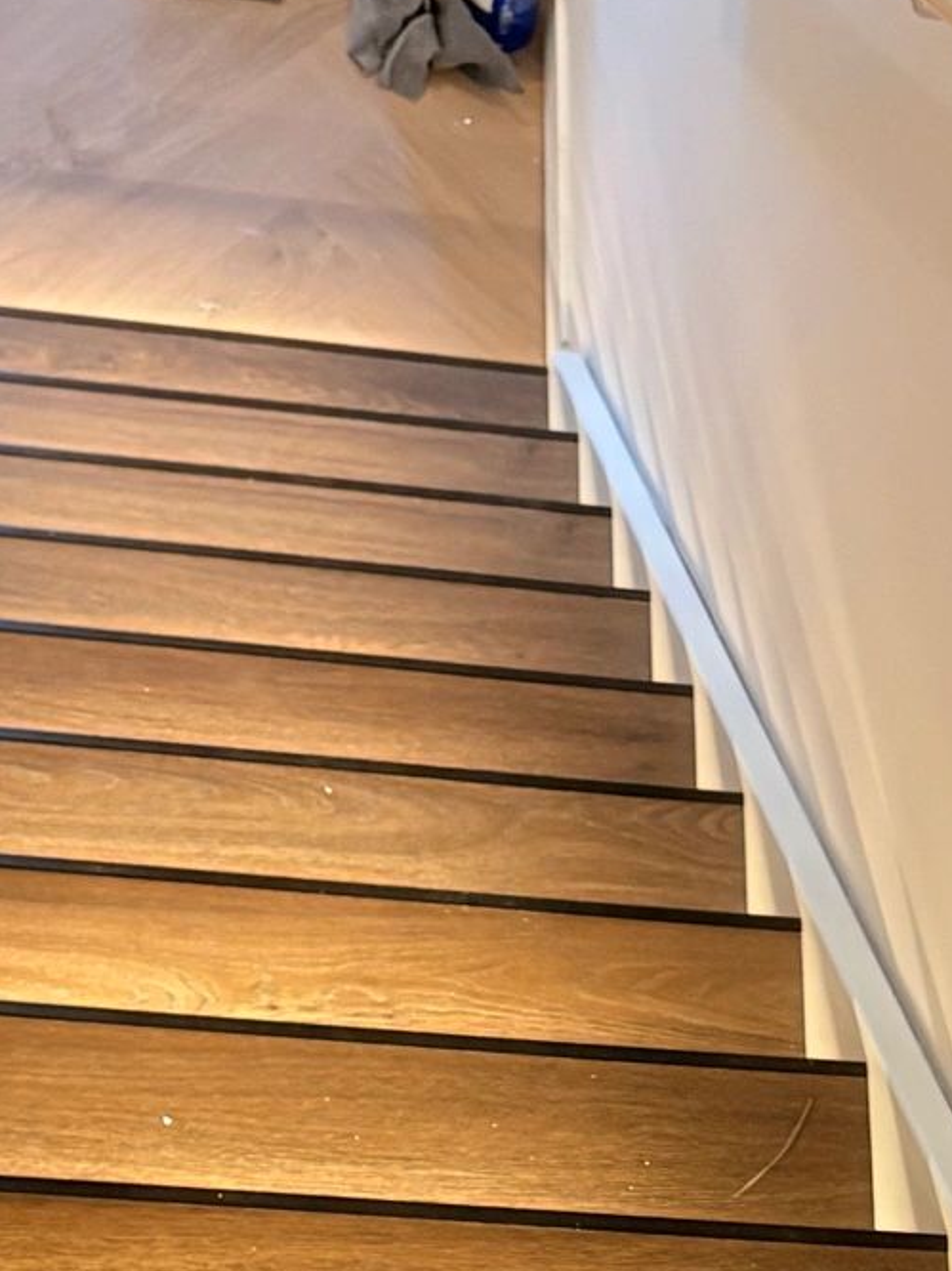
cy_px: 1712
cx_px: 698
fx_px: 3669
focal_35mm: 100
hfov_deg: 14.7
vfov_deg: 18.2
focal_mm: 5.96
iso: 200
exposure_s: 1/60
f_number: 1.6
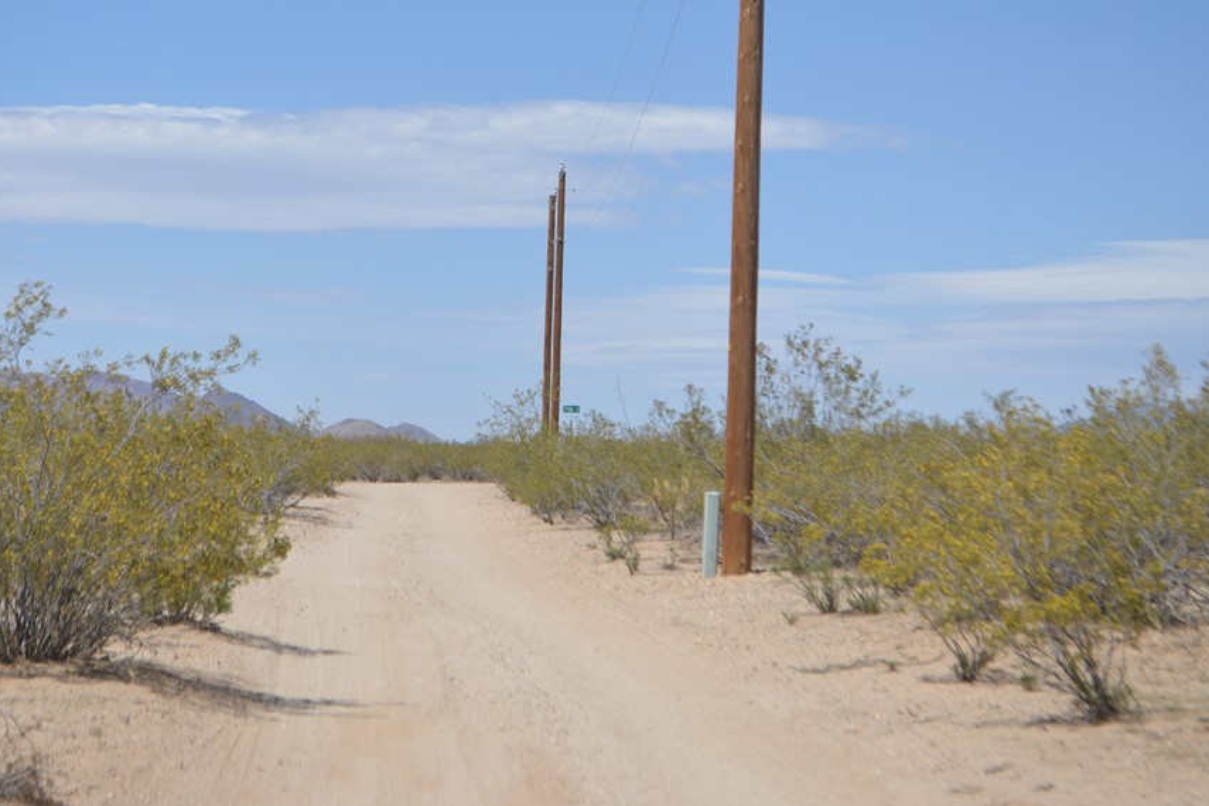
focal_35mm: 105
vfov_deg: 13.1
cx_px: 464
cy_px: 308
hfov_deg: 19.5
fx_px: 3514
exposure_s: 1/2000
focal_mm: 55
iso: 400
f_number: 7.1
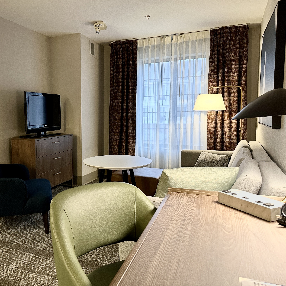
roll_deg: +0.6
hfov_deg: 54.5
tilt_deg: -5.5
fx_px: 271
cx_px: 96
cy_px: 140
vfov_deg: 55.6
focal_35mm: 29
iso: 320
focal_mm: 6.86
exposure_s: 1/60
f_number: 1.78
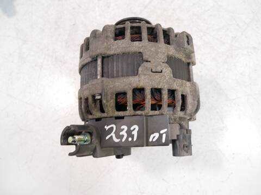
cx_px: 130
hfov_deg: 71.6
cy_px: 98
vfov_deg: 56.8
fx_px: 181
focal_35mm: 24
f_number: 3.5
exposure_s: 1/60
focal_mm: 12
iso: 800
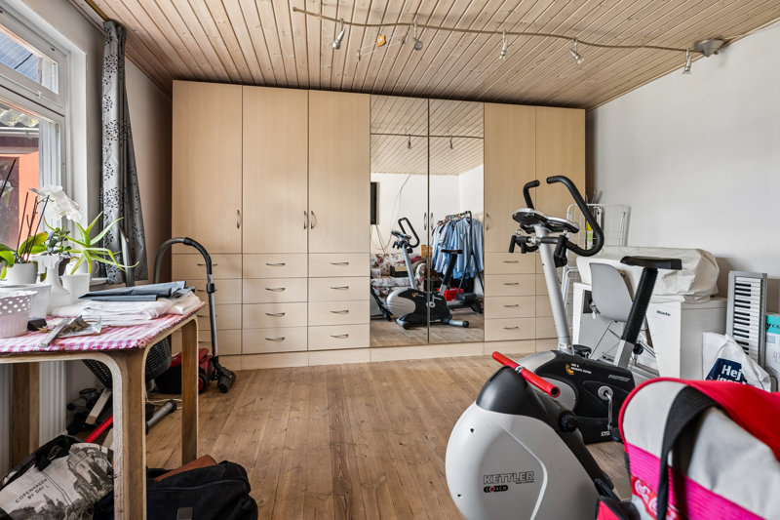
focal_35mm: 18
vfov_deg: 65.9
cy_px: 260
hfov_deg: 88.4
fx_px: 401
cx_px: 390
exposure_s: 1/50
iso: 400
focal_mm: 18.5
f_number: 6.3
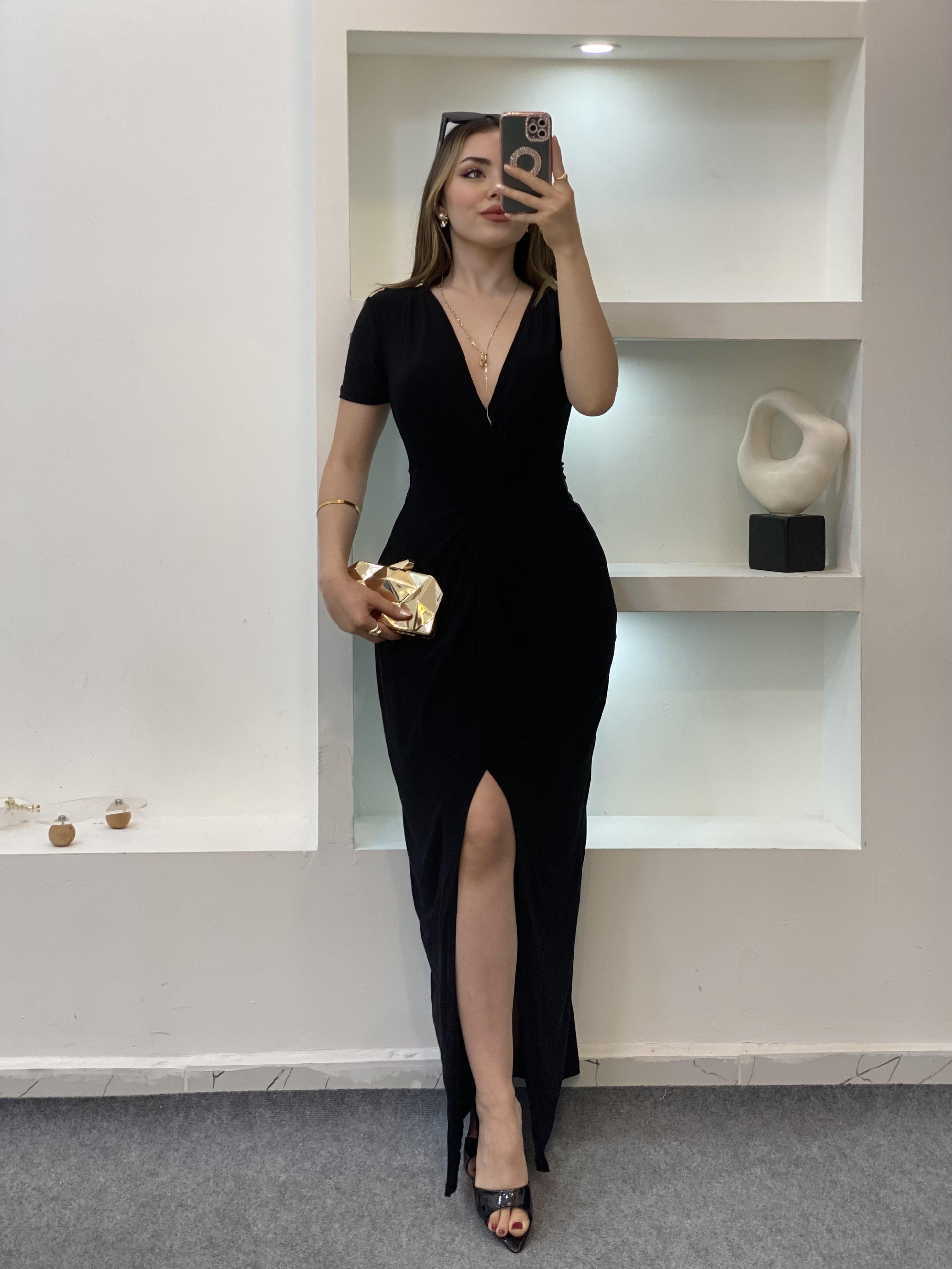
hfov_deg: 28.0
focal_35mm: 52
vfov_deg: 36.8
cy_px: 634
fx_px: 1907
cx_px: 476
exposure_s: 1/100
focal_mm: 6
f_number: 2
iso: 80
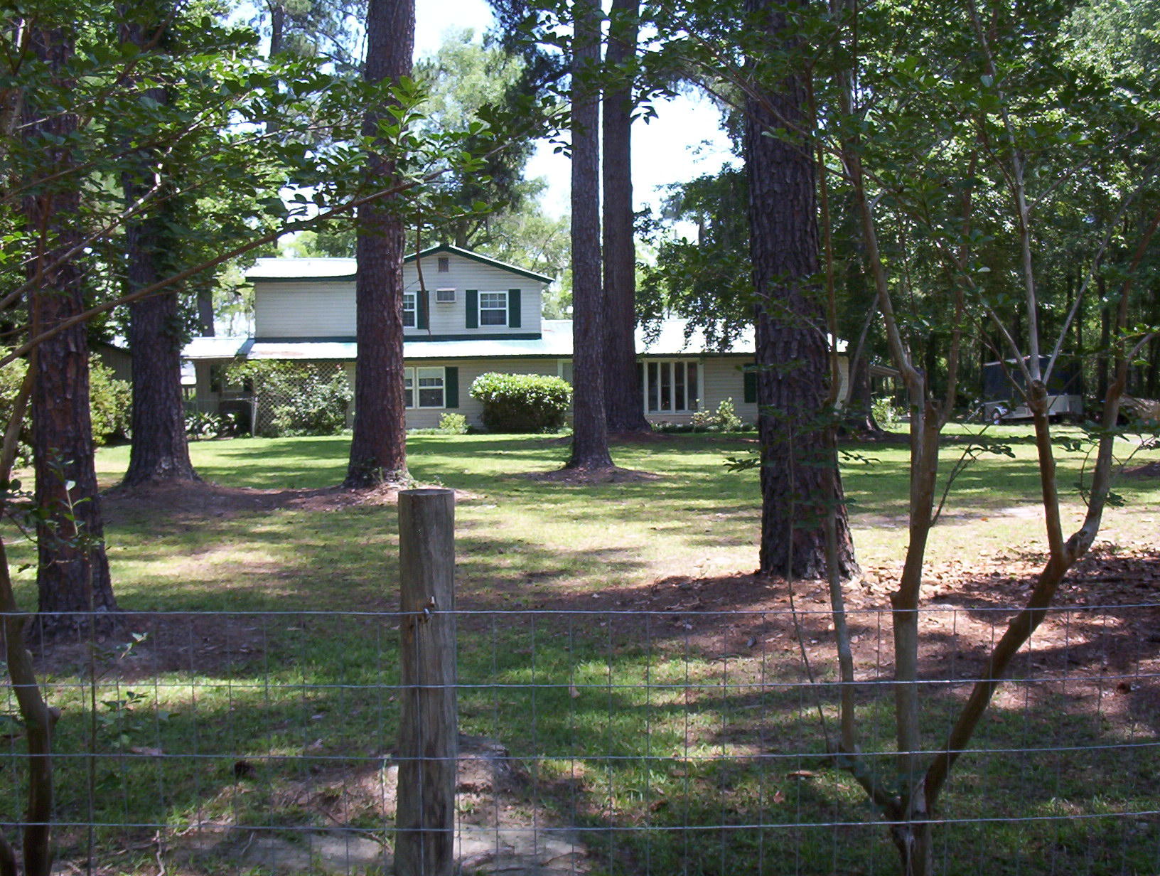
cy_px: 438
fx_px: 1310
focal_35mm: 39
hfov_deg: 47.8
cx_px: 580
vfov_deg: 37.0
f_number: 4.5
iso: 100
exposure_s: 1/177
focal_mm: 6
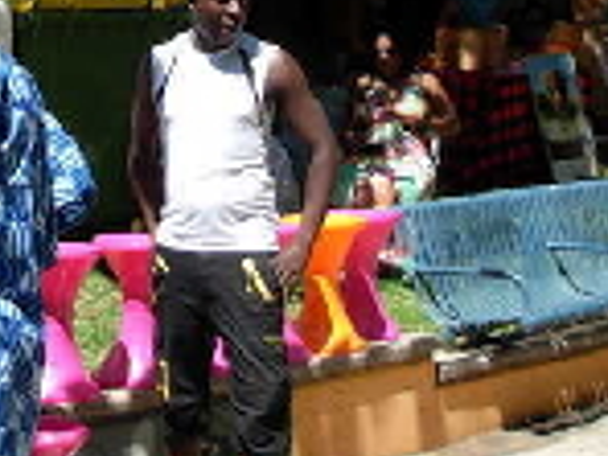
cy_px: -74
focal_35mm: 123
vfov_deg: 11.8
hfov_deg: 15.4
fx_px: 2160
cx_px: -131
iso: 79
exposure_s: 1/724
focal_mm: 6.3
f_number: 2.9
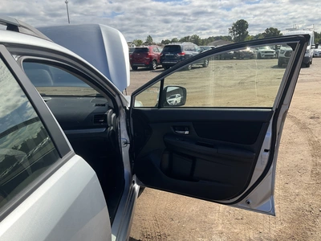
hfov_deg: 61.7
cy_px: 120
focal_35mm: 29
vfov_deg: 48.2
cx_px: 160
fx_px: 269
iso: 25
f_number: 1.8
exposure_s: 1/1279
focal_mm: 3
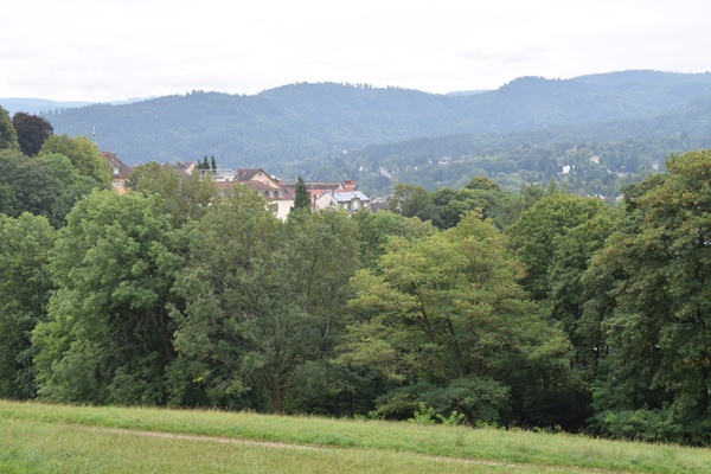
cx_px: 356
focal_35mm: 52
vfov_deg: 25.8
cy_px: 237
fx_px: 1037
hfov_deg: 37.9
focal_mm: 35
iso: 100
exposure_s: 1/80
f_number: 8
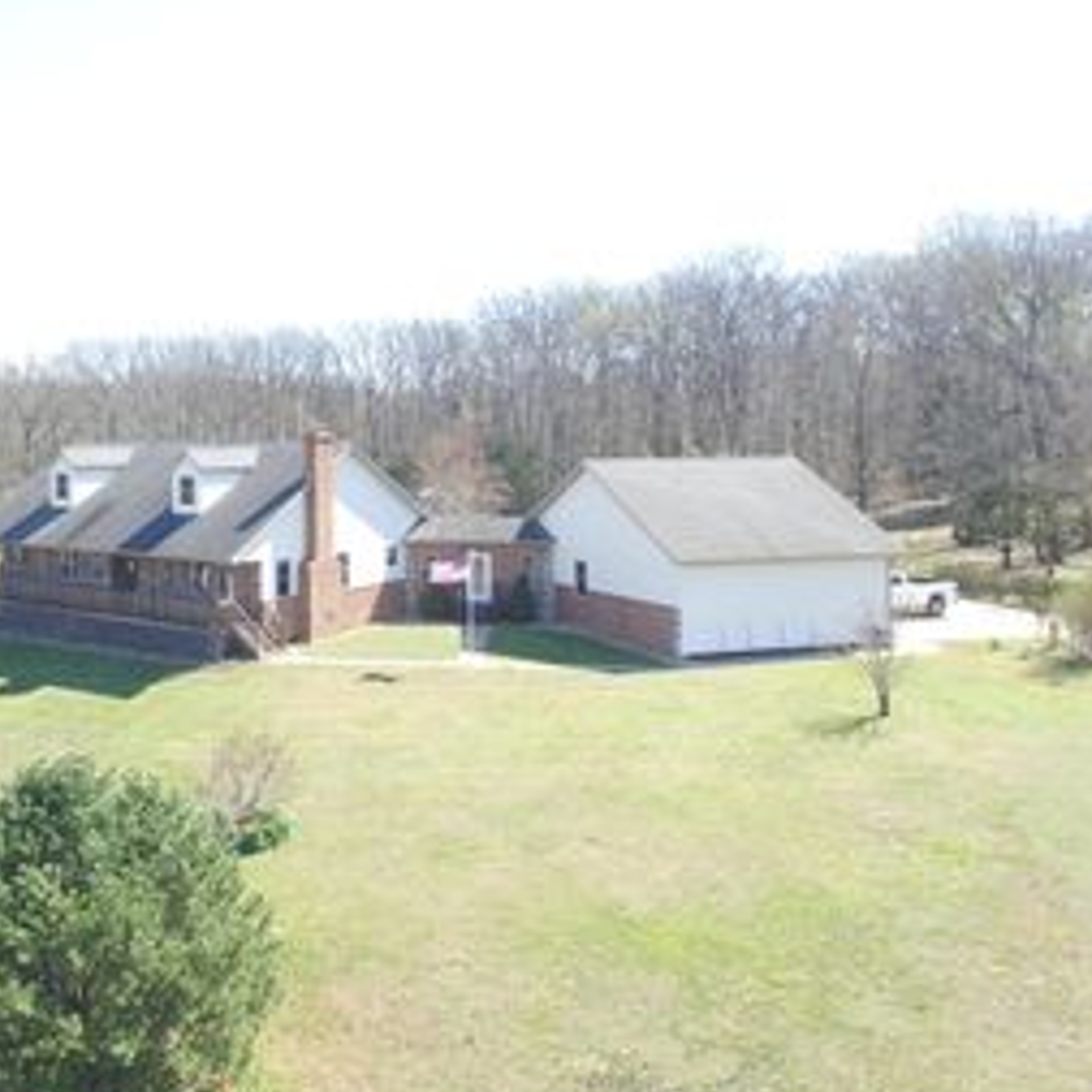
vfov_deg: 47.0
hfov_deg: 44.7
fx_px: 1249
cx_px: 207
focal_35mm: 35
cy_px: 438
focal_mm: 3.61
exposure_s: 1/226
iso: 100
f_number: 2.8
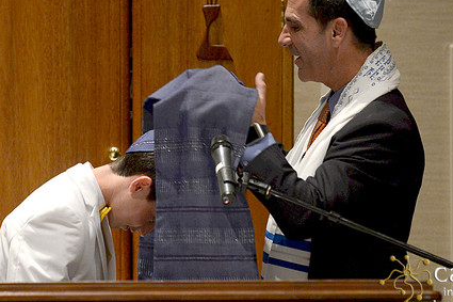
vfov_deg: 5.0
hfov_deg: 7.5
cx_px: 223
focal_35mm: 273
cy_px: 117
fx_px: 3434
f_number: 2.8
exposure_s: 1/100
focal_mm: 200
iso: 2500
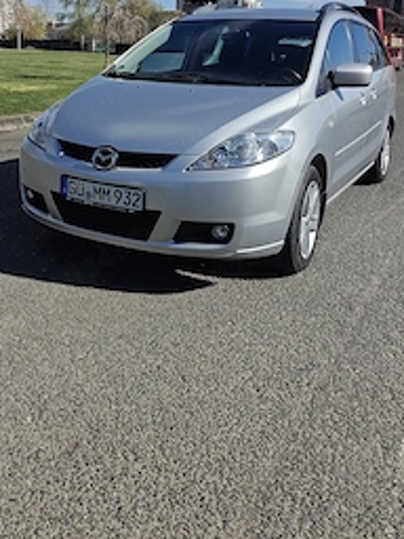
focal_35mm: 36
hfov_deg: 39.4
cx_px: 156
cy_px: 149
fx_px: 560
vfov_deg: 49.7
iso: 50
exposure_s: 1/3928
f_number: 1.6
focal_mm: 6.06
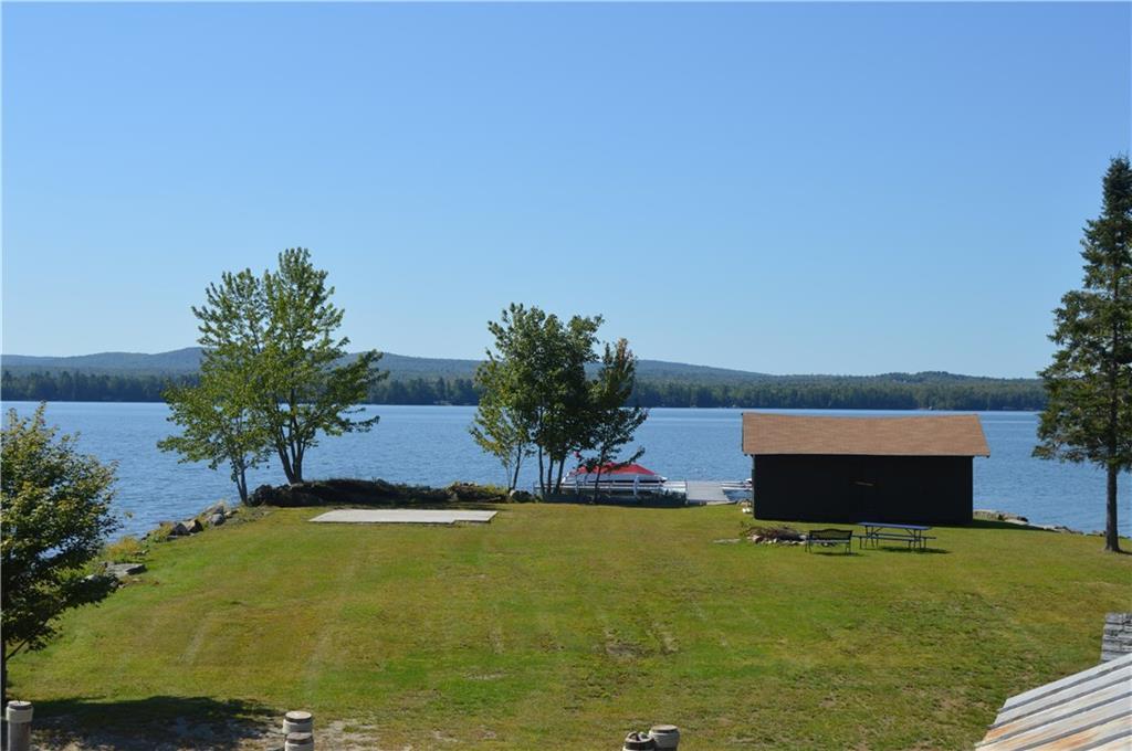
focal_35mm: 48
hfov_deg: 41.2
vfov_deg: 28.0
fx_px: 1507
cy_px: 376
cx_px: 566
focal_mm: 32
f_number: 9
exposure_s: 1/320
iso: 100
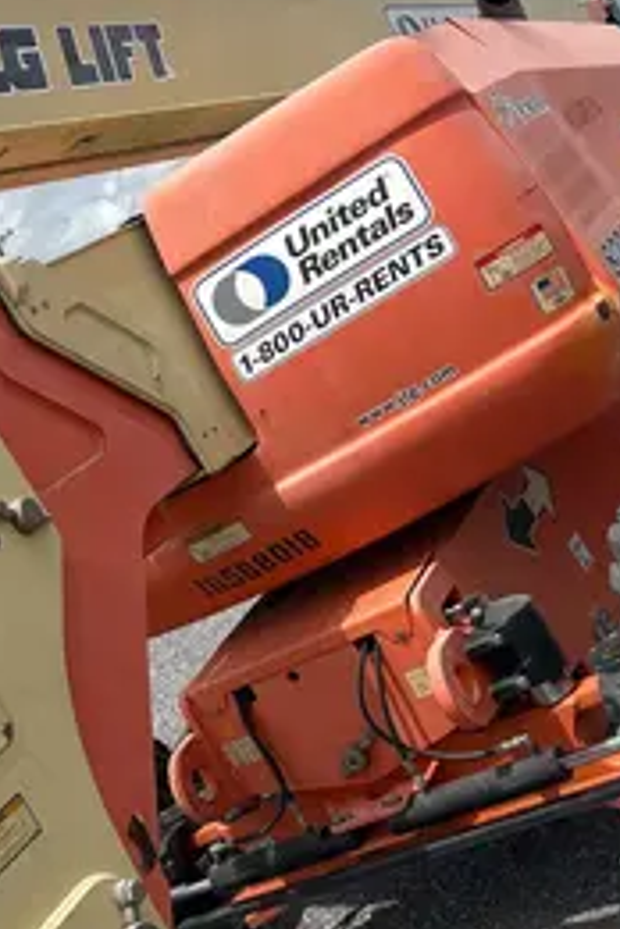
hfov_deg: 23.4
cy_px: 475
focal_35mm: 57
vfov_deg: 35.1
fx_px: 1472
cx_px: 114
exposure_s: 1/6993
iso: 50
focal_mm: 5.7
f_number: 1.5
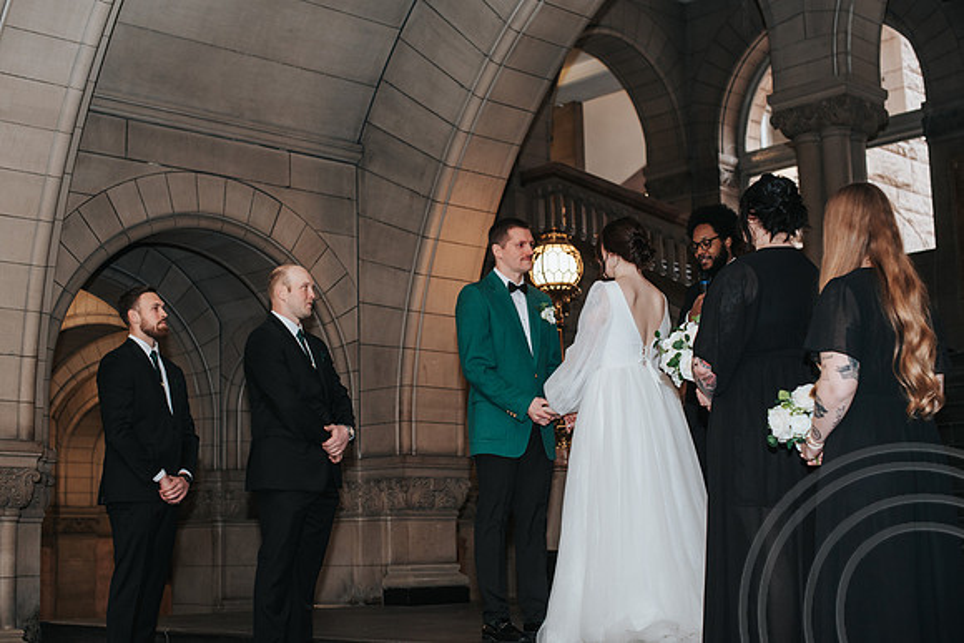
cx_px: 482
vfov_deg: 26.0
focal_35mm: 52
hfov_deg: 38.2
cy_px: 322
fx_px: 1391
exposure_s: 1/200
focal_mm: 50
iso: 800
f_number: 3.2
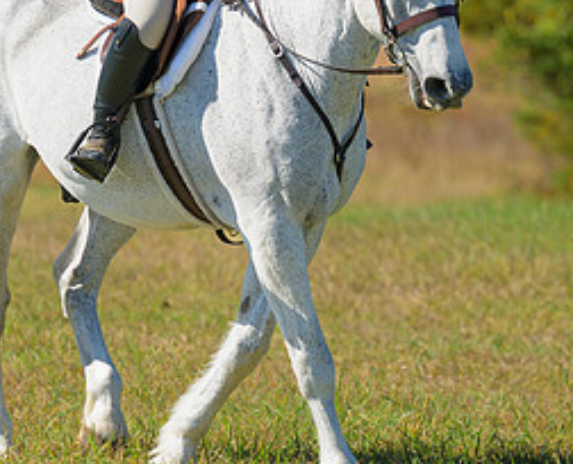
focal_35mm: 507
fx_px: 8638
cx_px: 274
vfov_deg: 3.1
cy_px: 5
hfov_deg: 3.8
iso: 200
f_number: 4
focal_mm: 160
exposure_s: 1/640
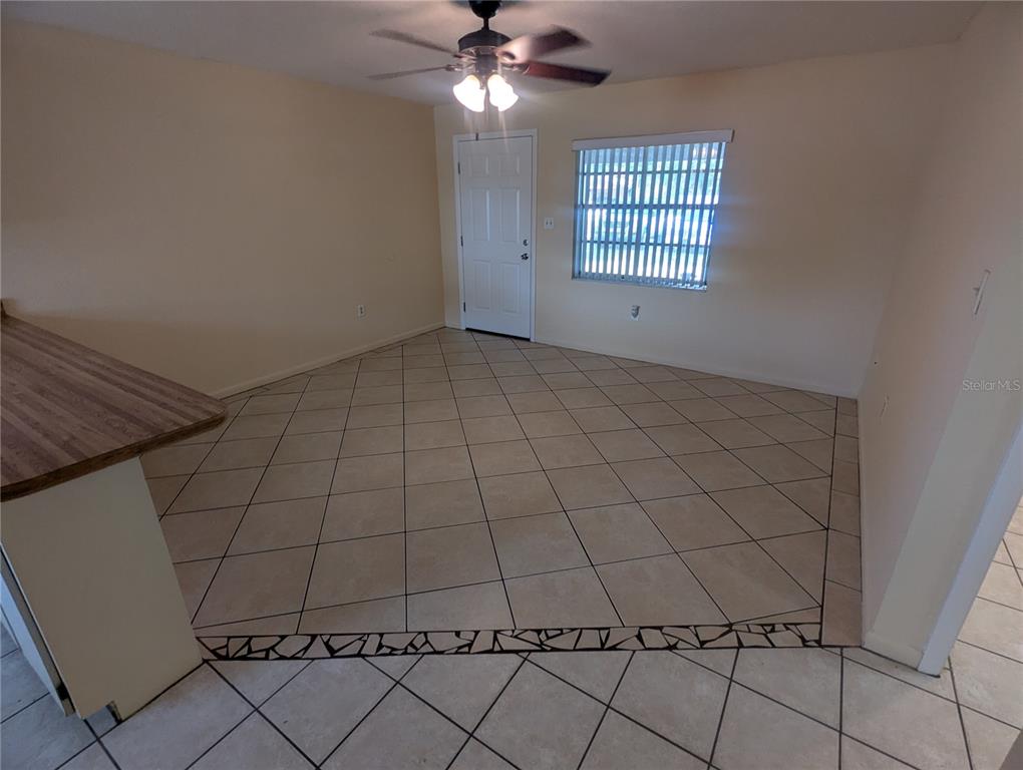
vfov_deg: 78.2
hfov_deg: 94.4
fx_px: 474
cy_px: 385
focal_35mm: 16
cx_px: 512
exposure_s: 1/45.1
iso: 76
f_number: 2.2
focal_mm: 2.35
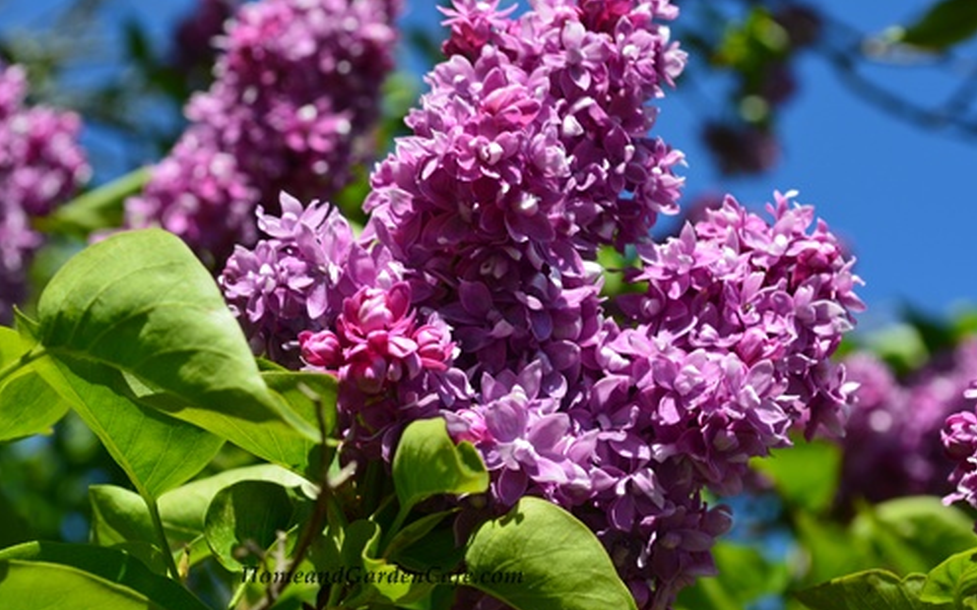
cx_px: 487
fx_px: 2250
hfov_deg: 24.5
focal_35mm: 85
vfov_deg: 15.5
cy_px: 302
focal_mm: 55
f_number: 10
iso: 220
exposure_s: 1/250
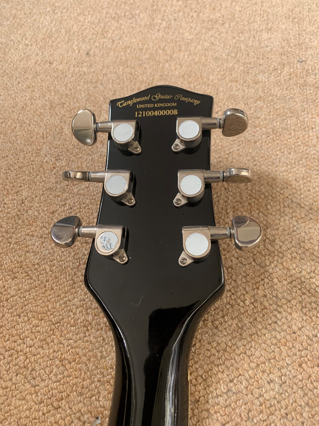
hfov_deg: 53.1
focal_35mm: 26
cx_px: 160
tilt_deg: -58.7
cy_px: 213
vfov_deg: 67.3
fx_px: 319
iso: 80
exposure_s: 1/121
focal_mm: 4.25
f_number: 1.8
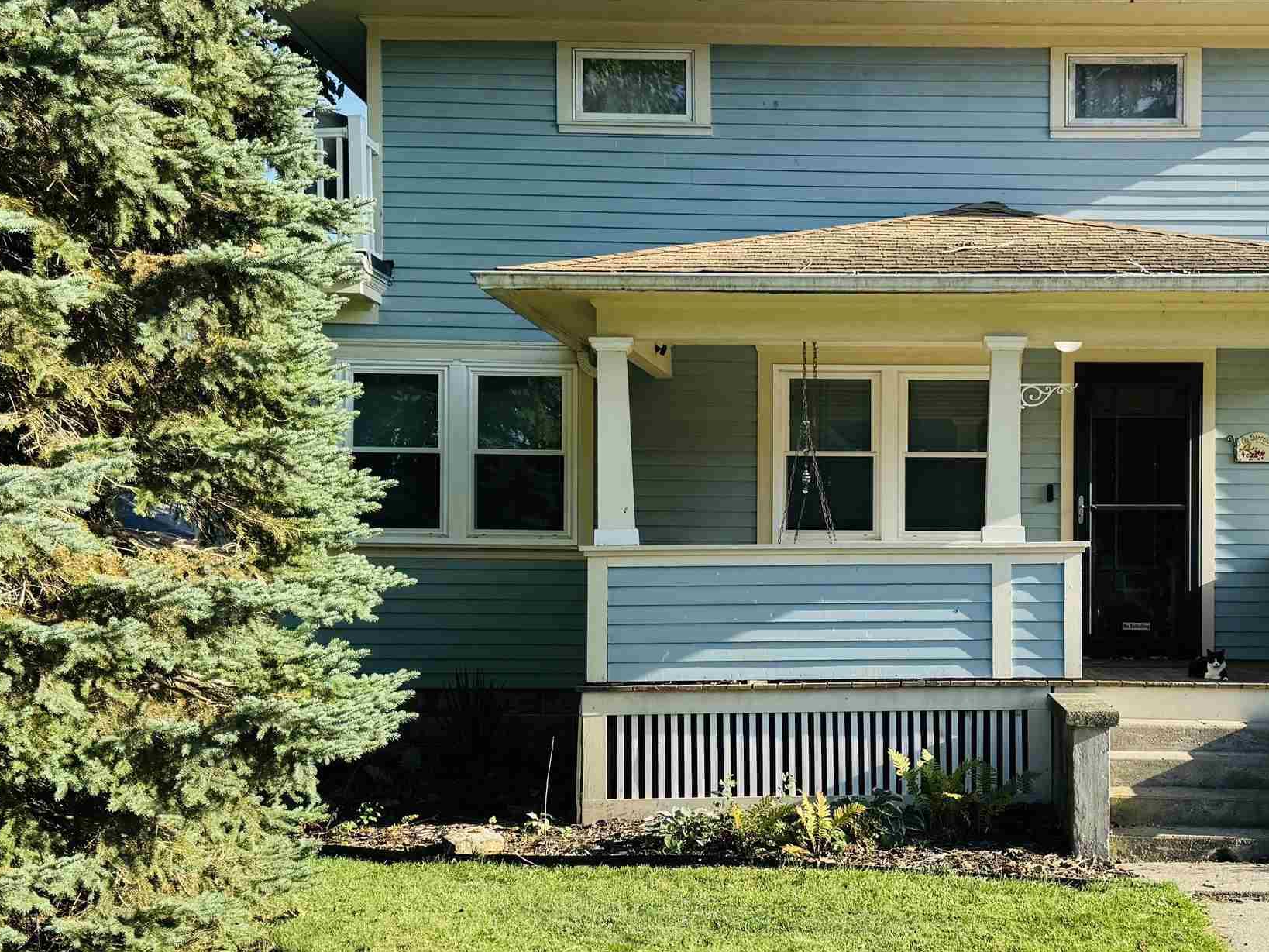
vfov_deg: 32.1
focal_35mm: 45
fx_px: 1650
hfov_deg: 41.1
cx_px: 918
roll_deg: -0.1
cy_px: 556
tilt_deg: +0.2
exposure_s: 1/1560
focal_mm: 6.76
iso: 80
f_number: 1.78
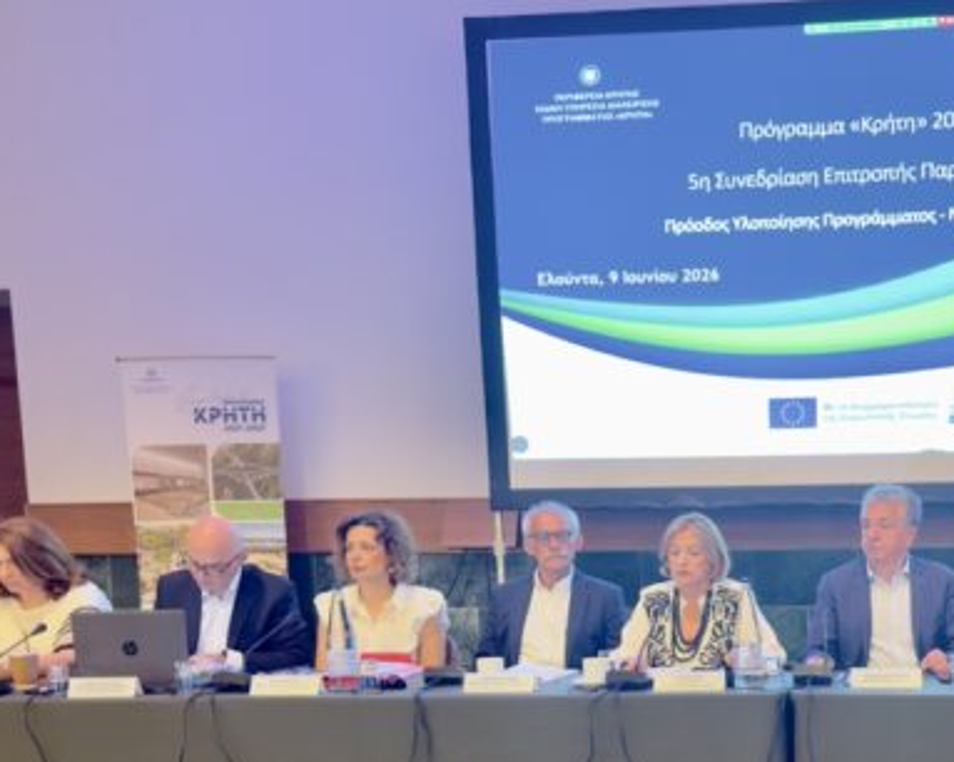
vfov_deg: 30.9
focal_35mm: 47
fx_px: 1326
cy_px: 655
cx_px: 827
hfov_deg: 37.4
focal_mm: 6.76
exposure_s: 1/32
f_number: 1.78
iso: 250
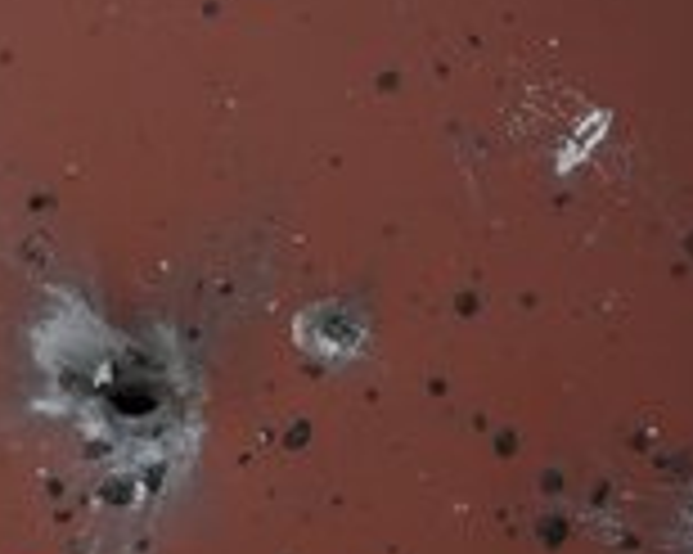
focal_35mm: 139
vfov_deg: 11.1
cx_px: -50
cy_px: 421
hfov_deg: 13.6
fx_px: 2849
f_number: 2.8
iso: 400
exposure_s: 1/125
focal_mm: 57
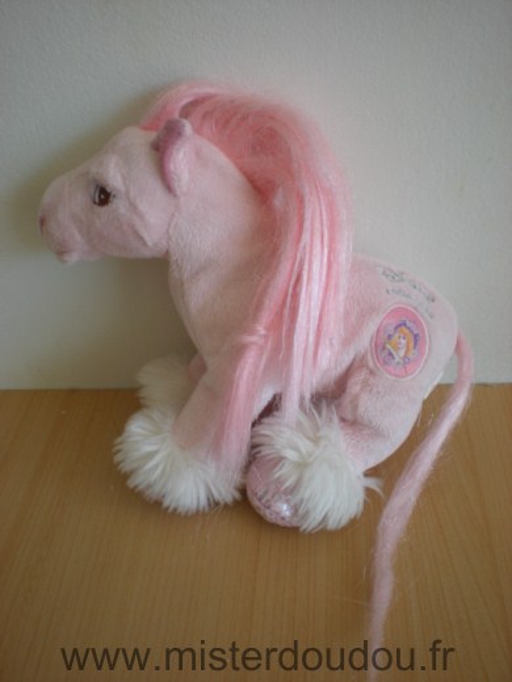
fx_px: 749
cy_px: 341
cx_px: 256
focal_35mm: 38
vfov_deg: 49.0
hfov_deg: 37.7
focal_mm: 6.3
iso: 101
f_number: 3.1
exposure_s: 1/120
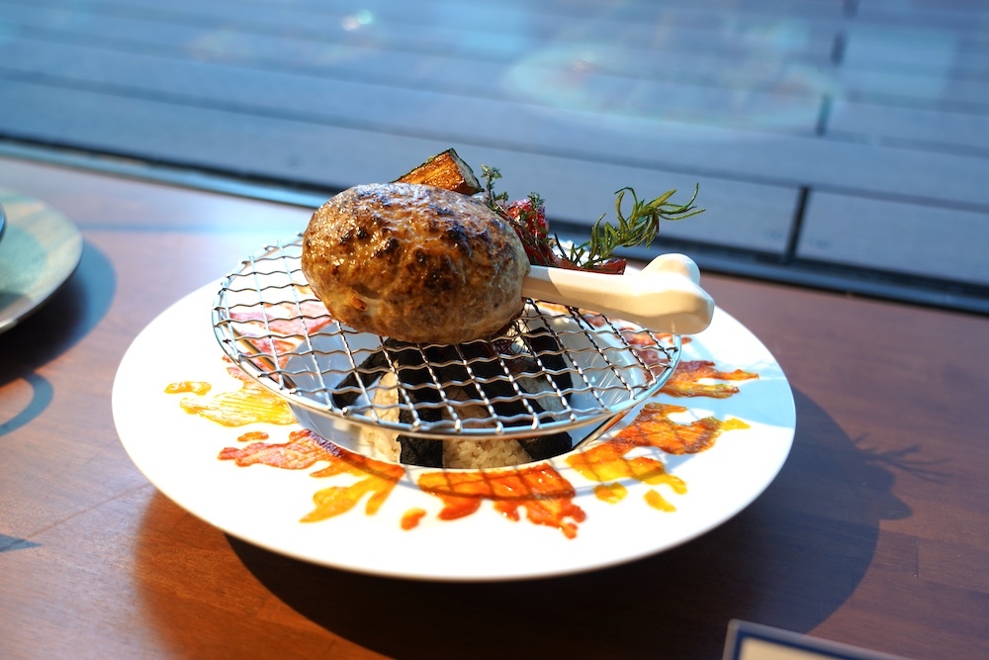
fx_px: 1044
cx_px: 494
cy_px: 330
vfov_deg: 35.1
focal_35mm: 38
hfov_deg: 50.7
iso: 250
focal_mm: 38
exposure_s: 1/40
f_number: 4
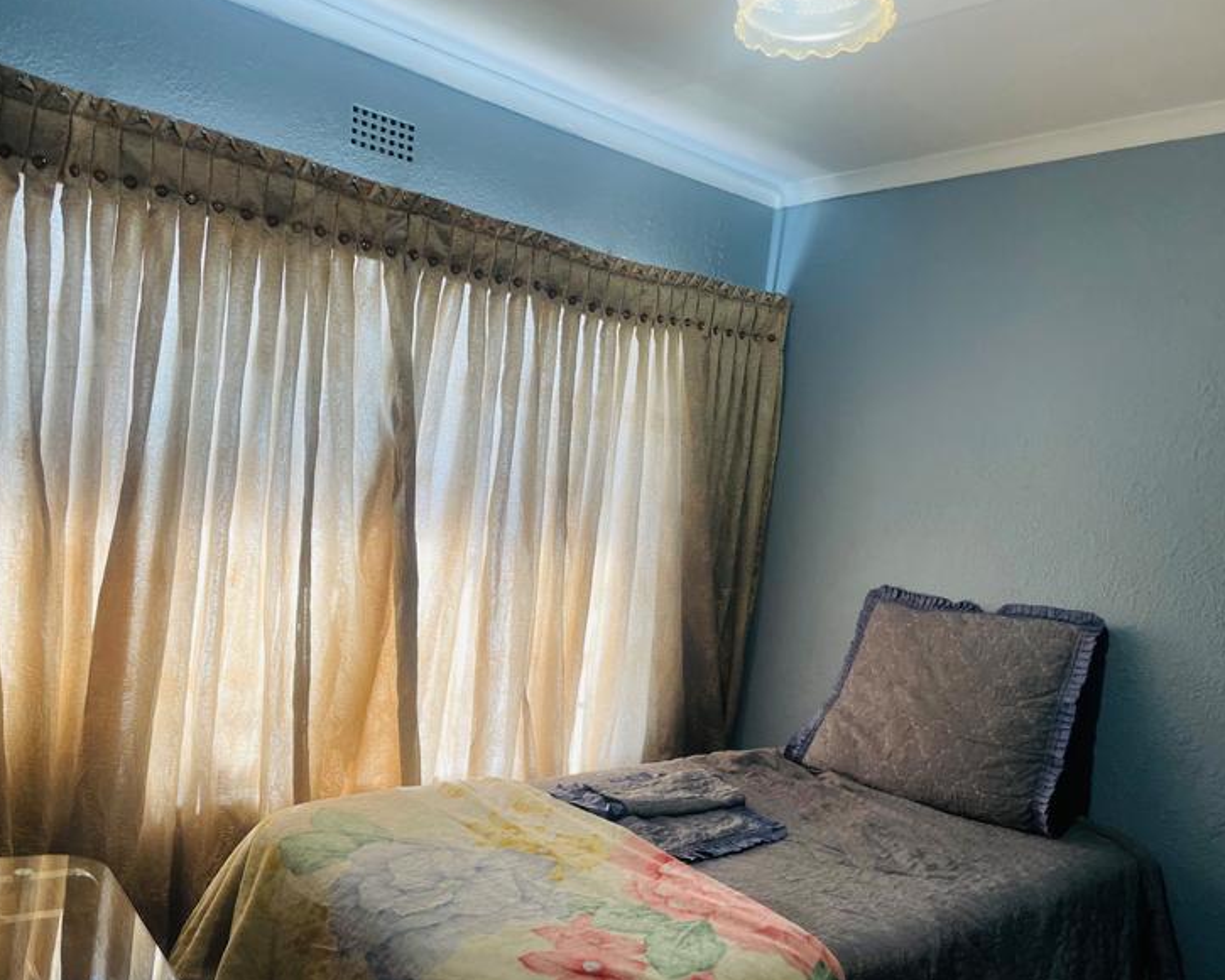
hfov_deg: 62.2
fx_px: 1015
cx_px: 637
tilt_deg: -1.8
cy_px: 495
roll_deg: -5.5
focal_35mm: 28
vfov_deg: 51.5
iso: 80
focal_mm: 4.2
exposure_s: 1/100
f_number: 1.6
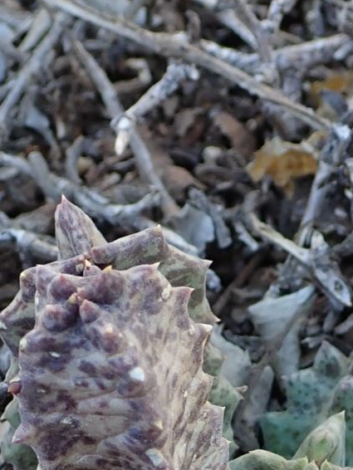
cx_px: 252
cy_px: 673
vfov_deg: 17.0
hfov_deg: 13.9
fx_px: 1440
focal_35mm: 106
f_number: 3.2
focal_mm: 5.5
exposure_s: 1/60
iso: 100
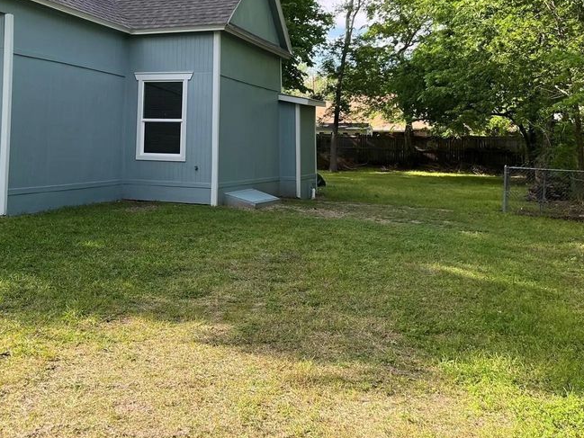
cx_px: 166
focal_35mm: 41
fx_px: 692
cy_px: 104
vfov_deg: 34.3
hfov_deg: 44.6
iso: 50
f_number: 1.6
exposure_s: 1/592
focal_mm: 5.1
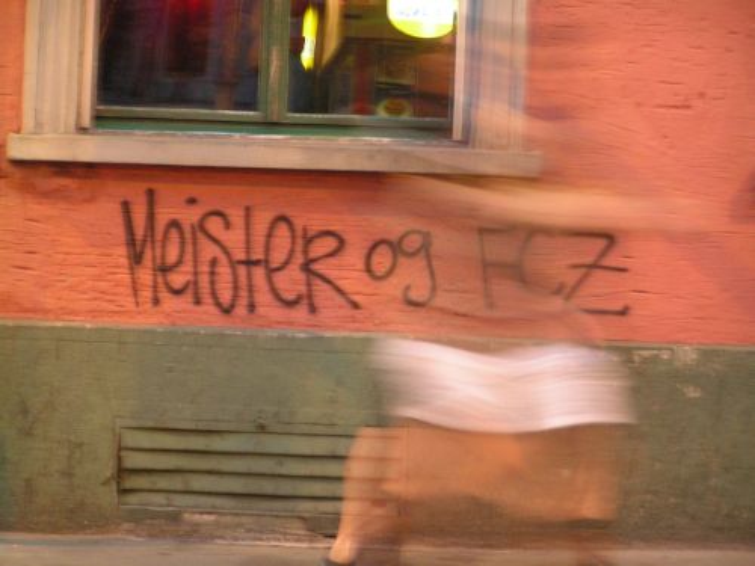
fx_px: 3664
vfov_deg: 8.8
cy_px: 283
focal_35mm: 168
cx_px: 378
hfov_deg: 11.8
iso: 200
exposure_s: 1/2.5
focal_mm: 27.9
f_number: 3.2
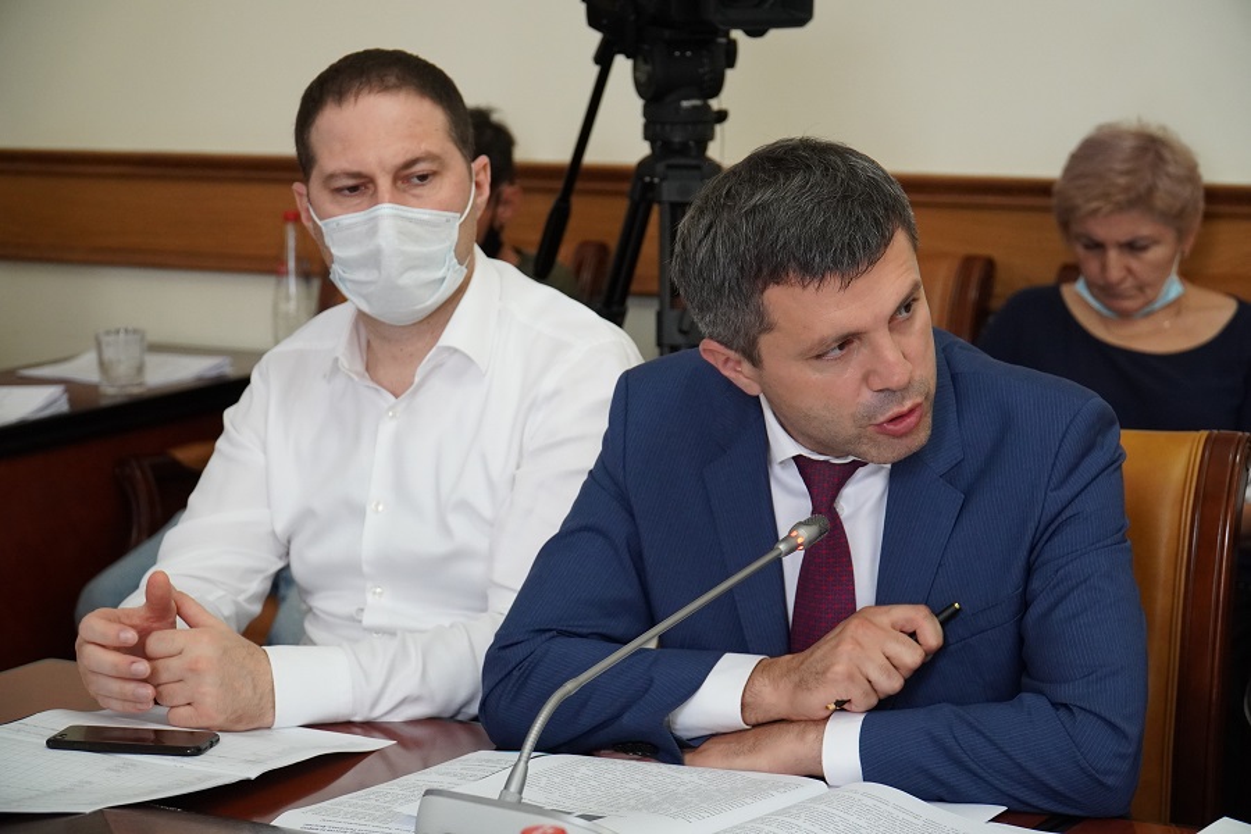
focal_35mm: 76
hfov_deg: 26.5
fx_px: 2658
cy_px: 417
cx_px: 626
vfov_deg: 17.8
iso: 2000
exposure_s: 1/200
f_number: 4.5
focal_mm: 51
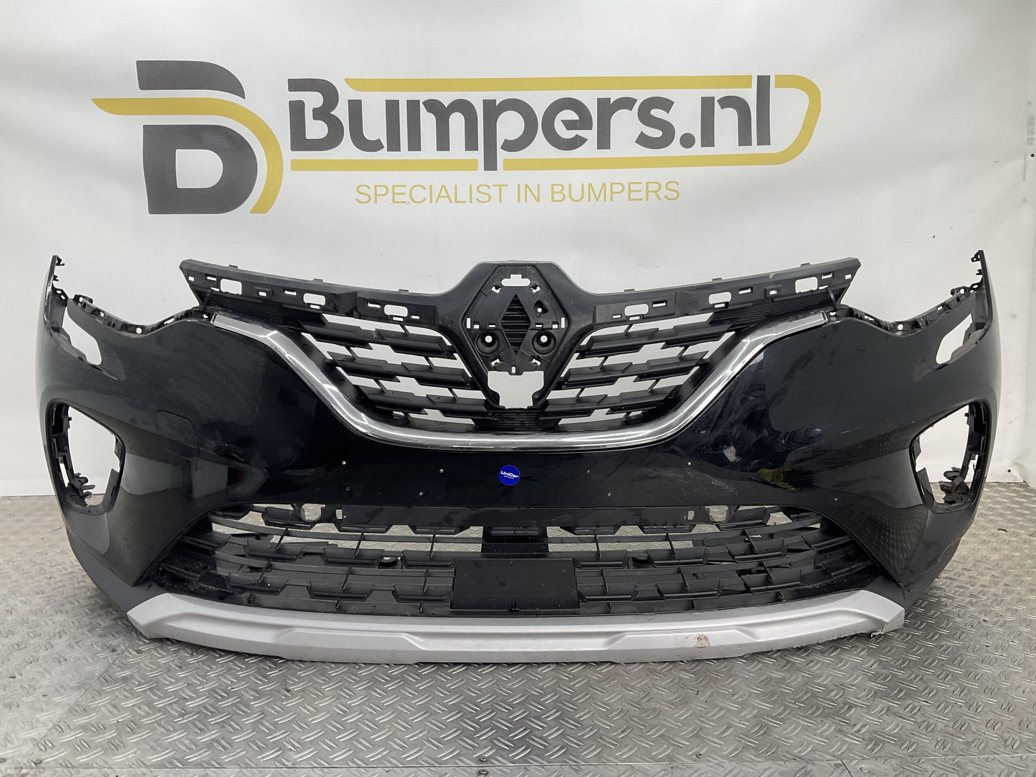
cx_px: 518
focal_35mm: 29
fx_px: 868
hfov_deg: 61.7
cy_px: 388
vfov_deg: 48.2
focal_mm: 3
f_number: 1.8
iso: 20
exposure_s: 1/120
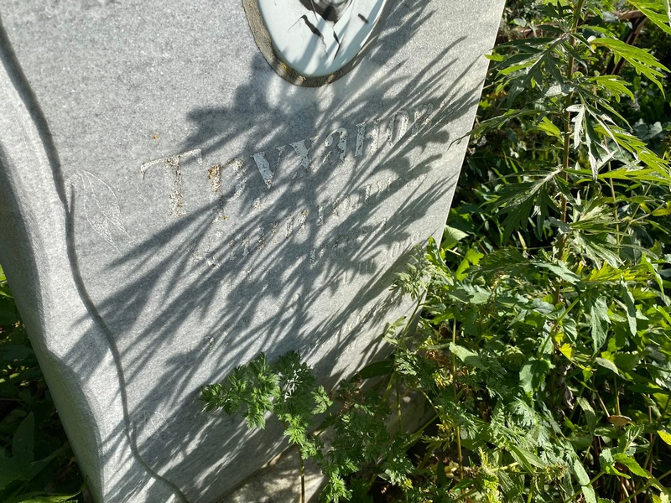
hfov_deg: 67.3
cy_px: 252
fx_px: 504
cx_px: 336
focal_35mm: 26
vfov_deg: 53.1
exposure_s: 1/1927
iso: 32
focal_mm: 4.25
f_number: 1.8
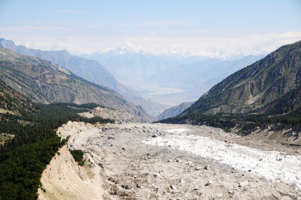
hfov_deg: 31.9
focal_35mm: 63
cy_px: 100
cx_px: 150
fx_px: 526
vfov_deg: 21.5
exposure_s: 1/1600
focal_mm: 42
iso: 250
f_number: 6.3
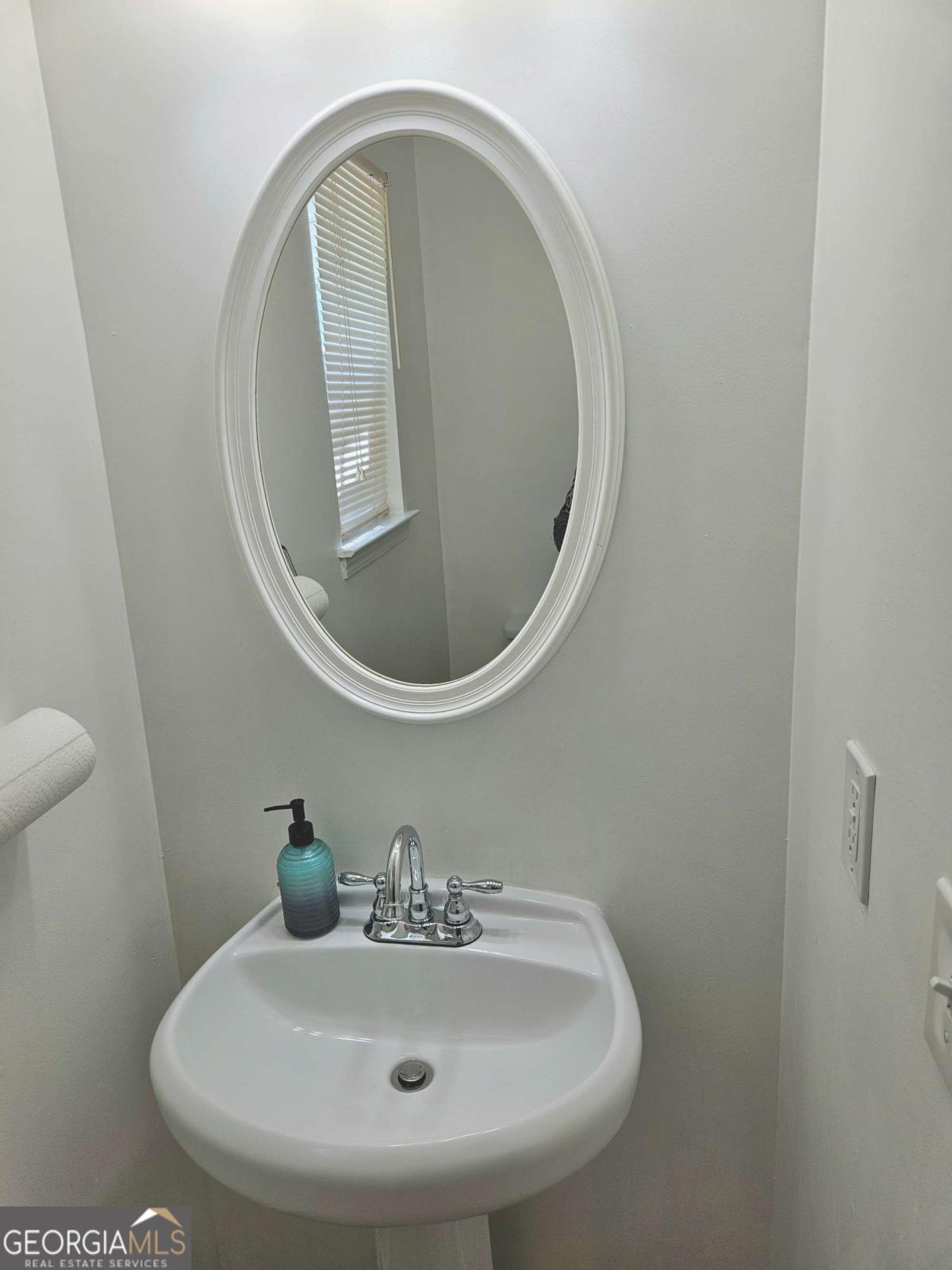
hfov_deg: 58.9
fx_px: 843
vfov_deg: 73.9
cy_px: 635
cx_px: 476
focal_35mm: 23
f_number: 1.8
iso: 32
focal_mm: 5.4
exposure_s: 1/120
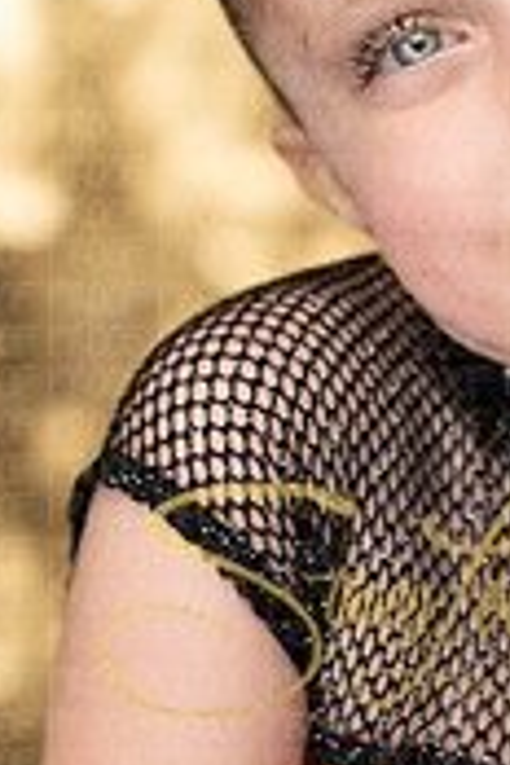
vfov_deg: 9.3
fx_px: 4675
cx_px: 488
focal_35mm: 220
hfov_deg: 6.2
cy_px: 220
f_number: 2.8
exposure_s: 1/1000
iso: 1250
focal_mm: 85
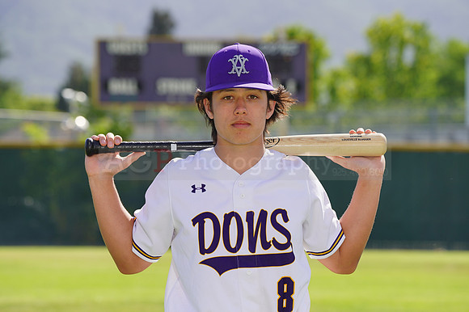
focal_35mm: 226
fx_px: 2942
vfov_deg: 6.1
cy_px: 156
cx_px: 234
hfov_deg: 9.1
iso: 100
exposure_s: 1/250
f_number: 8
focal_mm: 226
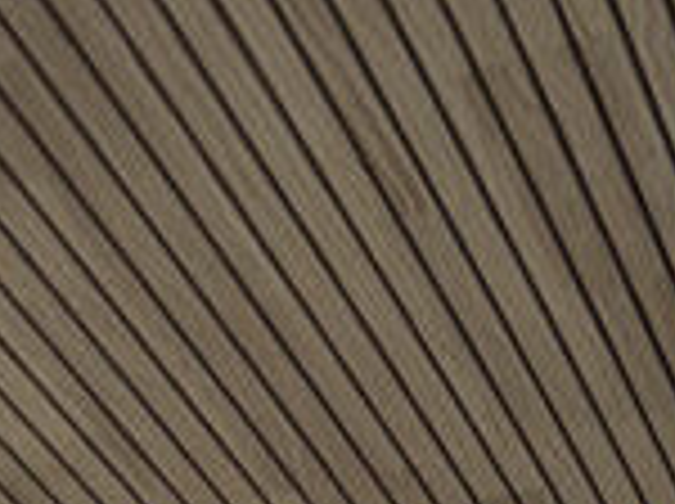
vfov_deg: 6.8
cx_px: -1814
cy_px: 1796
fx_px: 3602
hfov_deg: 7.9
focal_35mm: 185
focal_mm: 24
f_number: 4
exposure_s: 1/100
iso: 320
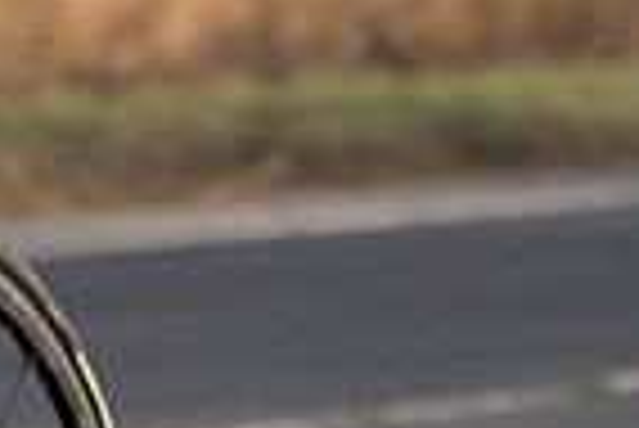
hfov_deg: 5.0
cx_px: -394
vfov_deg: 3.3
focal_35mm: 408
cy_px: -579
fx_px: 7249
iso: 100
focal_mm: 83
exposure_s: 1/800
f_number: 4
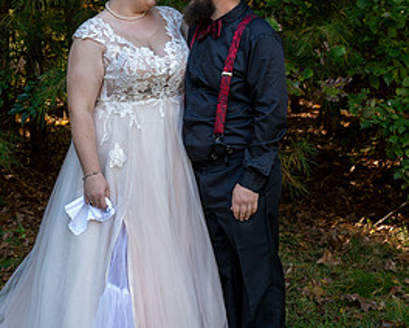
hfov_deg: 28.2
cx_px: 179
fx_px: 812
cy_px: 153
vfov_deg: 22.9
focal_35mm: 67
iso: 800
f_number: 4.5
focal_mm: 42
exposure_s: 1/200
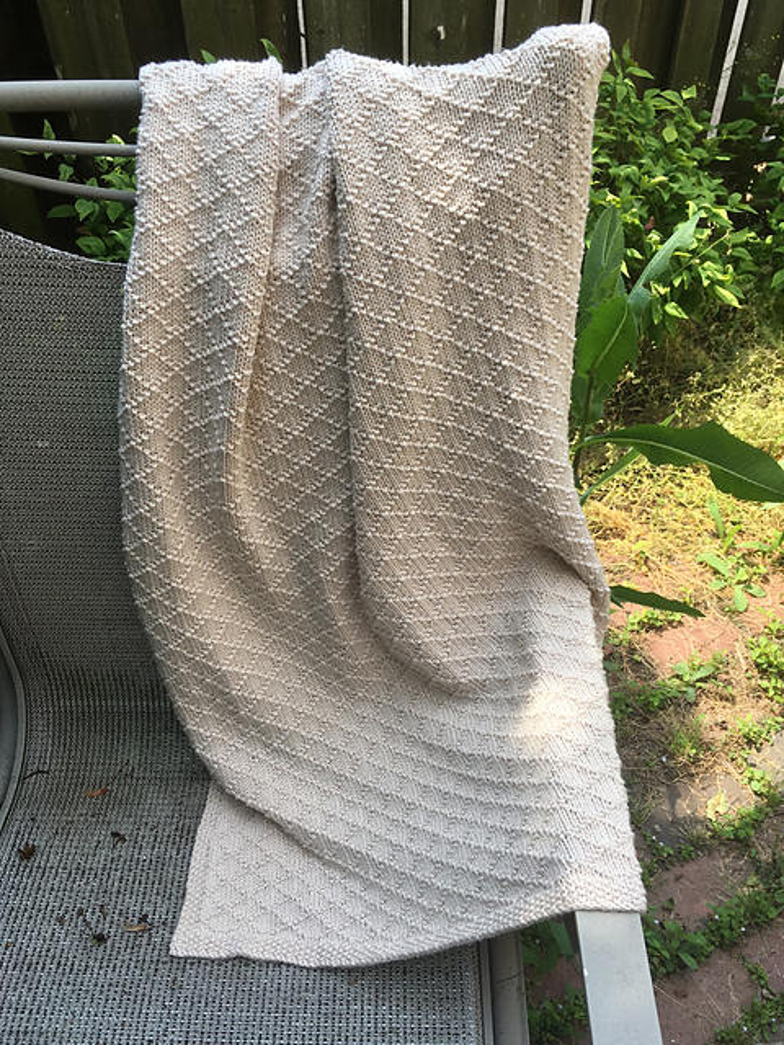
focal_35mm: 29
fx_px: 876
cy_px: 522
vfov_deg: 61.7
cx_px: 392
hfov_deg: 48.2
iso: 25
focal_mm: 4.15
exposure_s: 1/601
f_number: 2.2
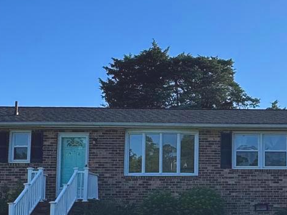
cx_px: 289
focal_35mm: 61
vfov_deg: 23.7
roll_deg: +0.1
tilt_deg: +4.7
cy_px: 169
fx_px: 506
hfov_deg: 29.5
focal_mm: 2.22
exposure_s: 1/1637
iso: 50
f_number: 2.2
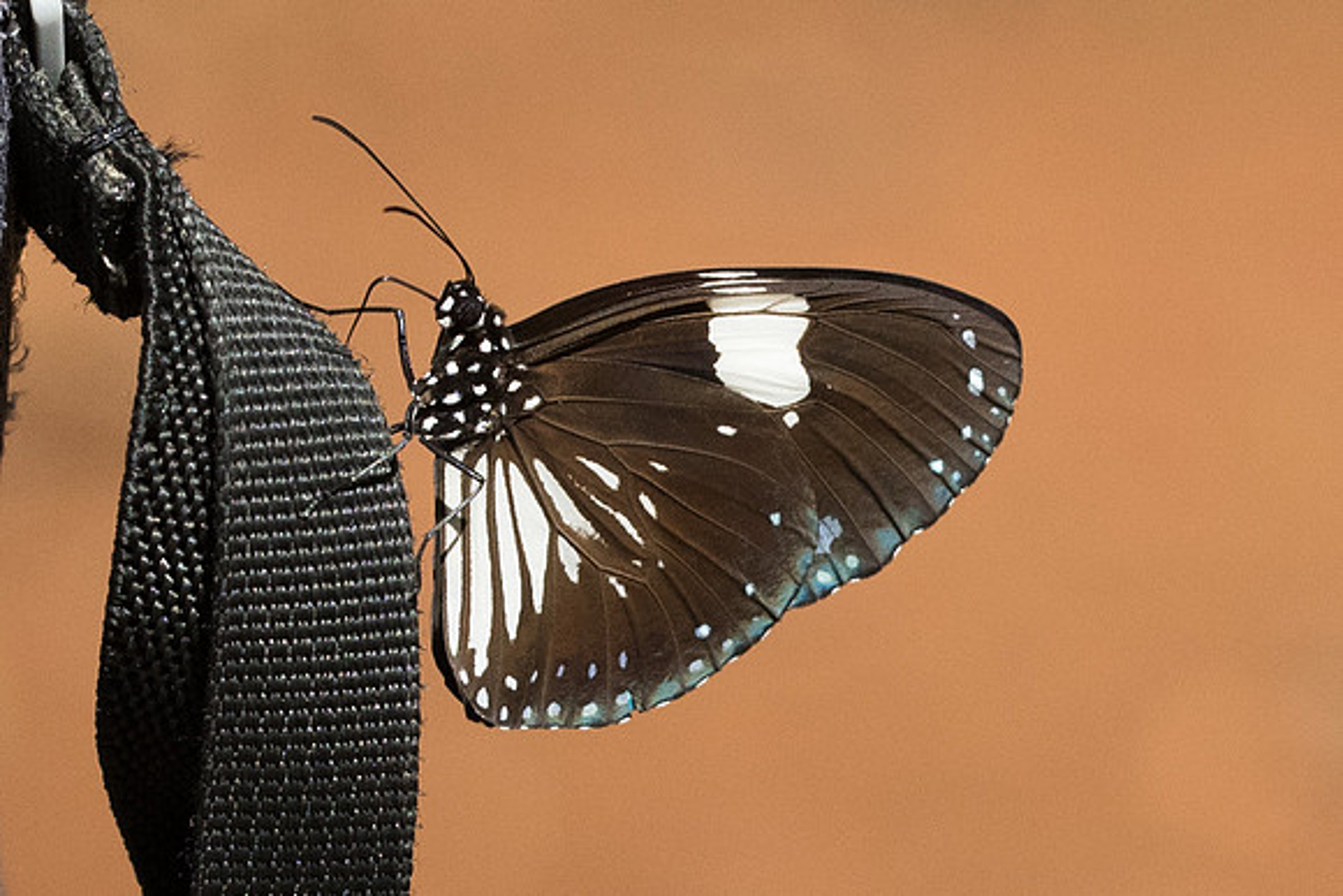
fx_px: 32206
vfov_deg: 1.6
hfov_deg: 2.4
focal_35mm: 863
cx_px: 1154
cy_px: 490
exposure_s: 1/4000
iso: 800
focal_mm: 150
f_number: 5
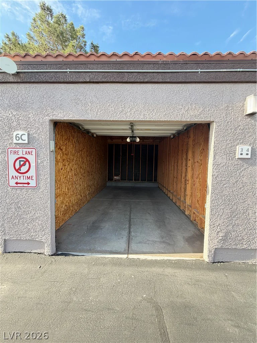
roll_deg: -0.4
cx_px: 128
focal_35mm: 14
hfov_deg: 85.7
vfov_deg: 102.1
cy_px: 172
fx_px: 139
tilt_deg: -3.6
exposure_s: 1/121
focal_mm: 2.22
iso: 64
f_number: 2.2
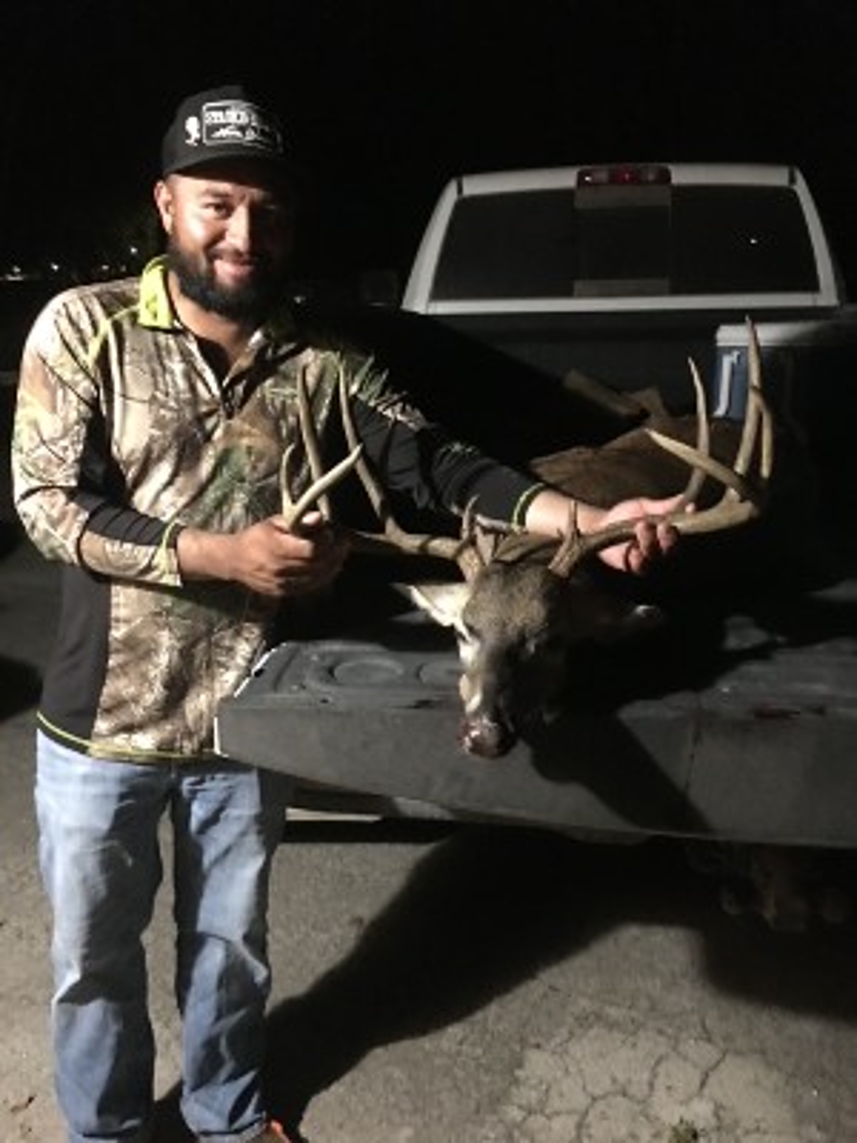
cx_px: 428
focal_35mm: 29
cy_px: 572
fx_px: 957
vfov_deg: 61.7
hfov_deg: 48.2
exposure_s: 1/4
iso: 200
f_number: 2.2
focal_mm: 4.15
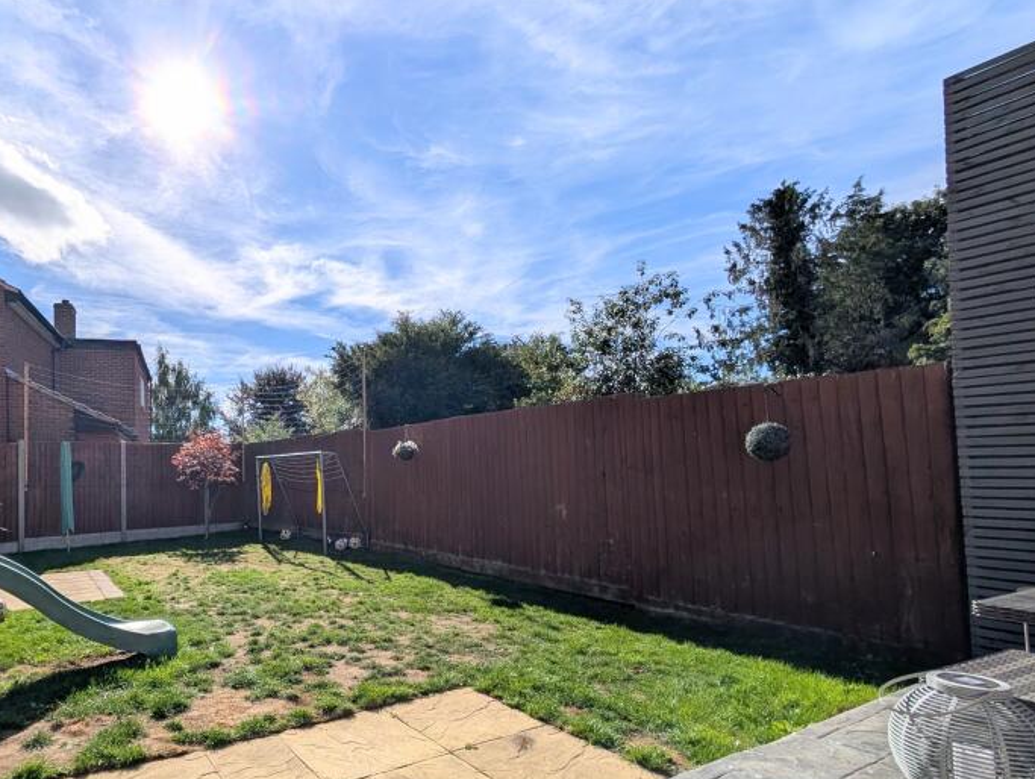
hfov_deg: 84.0
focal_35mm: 18
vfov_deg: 71.2
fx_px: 539
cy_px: 457
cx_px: 327
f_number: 1.7
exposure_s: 1/9709
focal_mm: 2.02
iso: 59
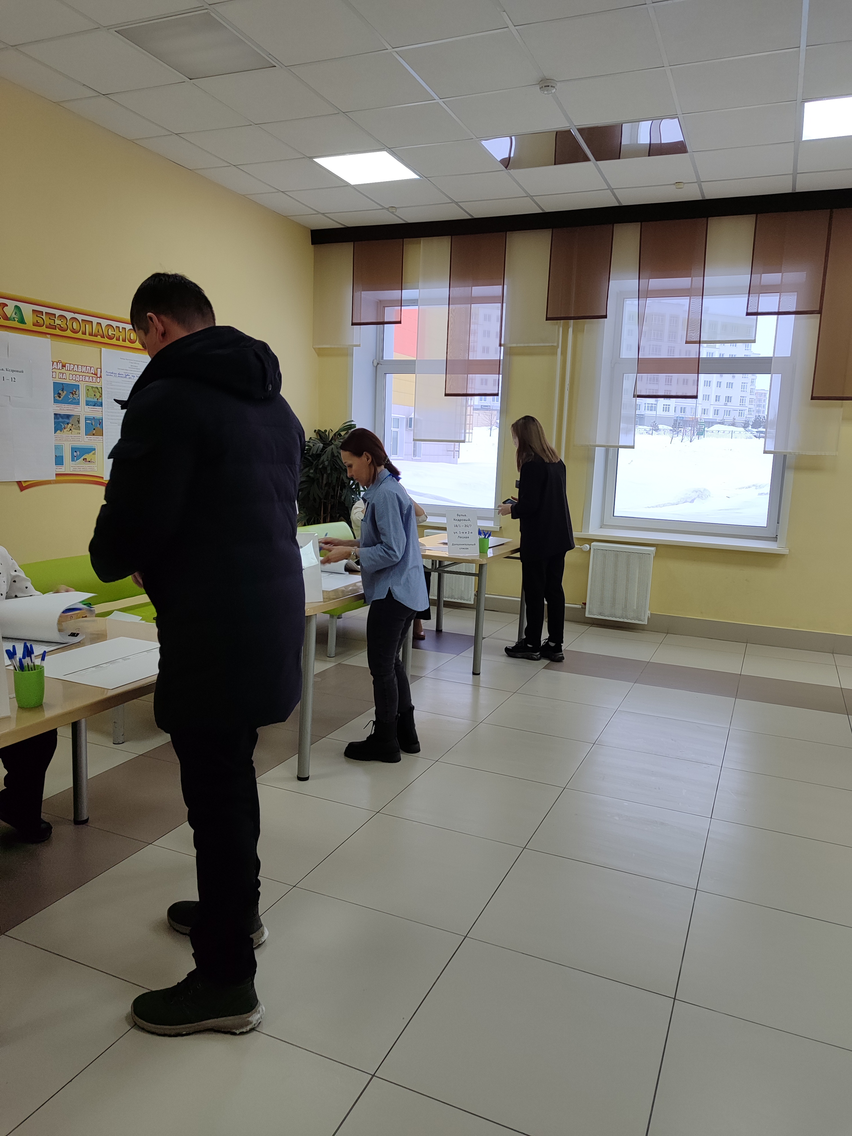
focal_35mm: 25
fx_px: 820
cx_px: 426
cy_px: 568
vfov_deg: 69.4
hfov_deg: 54.9
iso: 75
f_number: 1.89
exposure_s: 1/50
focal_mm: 5.95
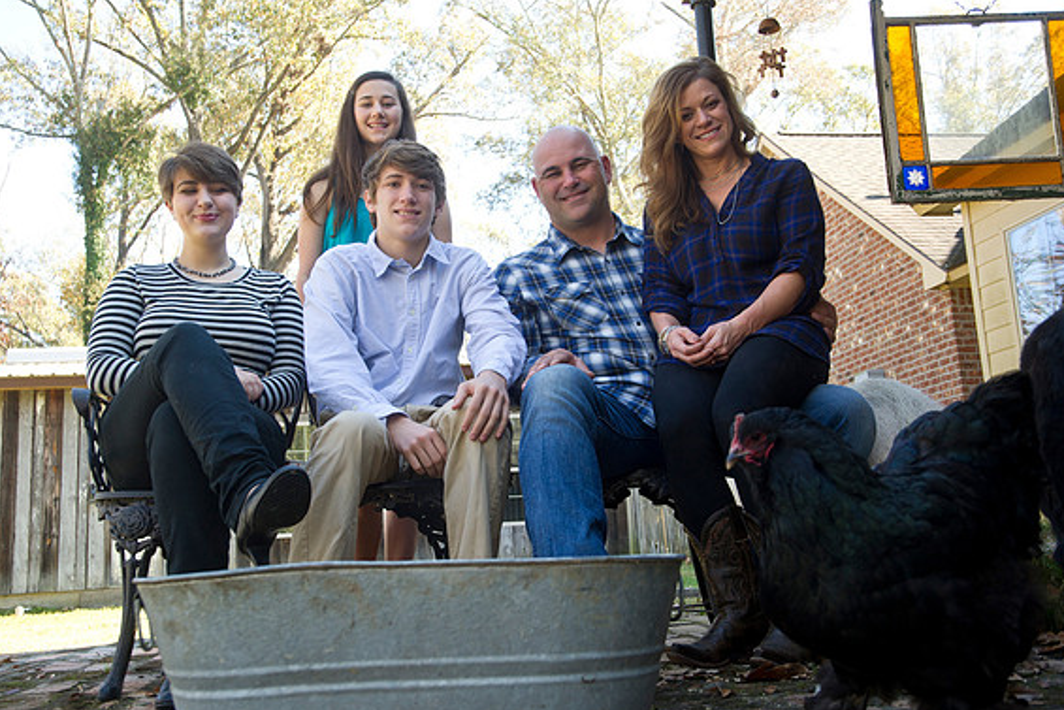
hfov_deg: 49.5
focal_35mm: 39
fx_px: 1153
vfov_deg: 34.2
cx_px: 524
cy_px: 360
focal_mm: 38
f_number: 9
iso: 400
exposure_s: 1/100
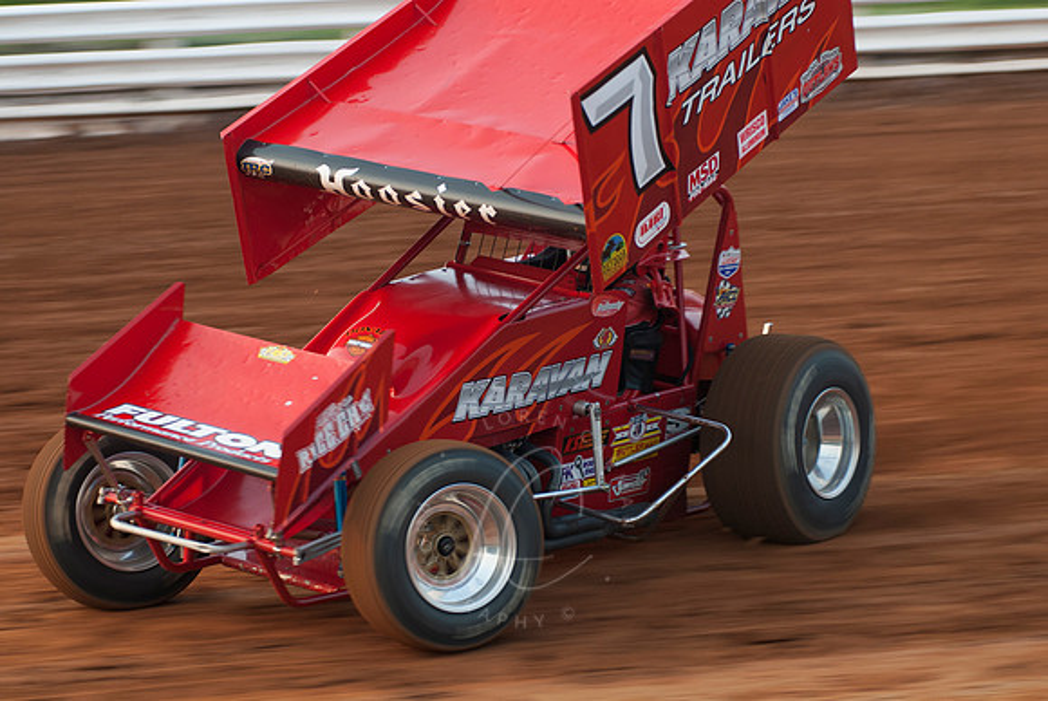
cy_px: 350
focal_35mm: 120
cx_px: 524
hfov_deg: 17.0
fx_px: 3497
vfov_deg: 11.4
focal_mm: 80
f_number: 3.5
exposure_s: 1/320
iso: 250
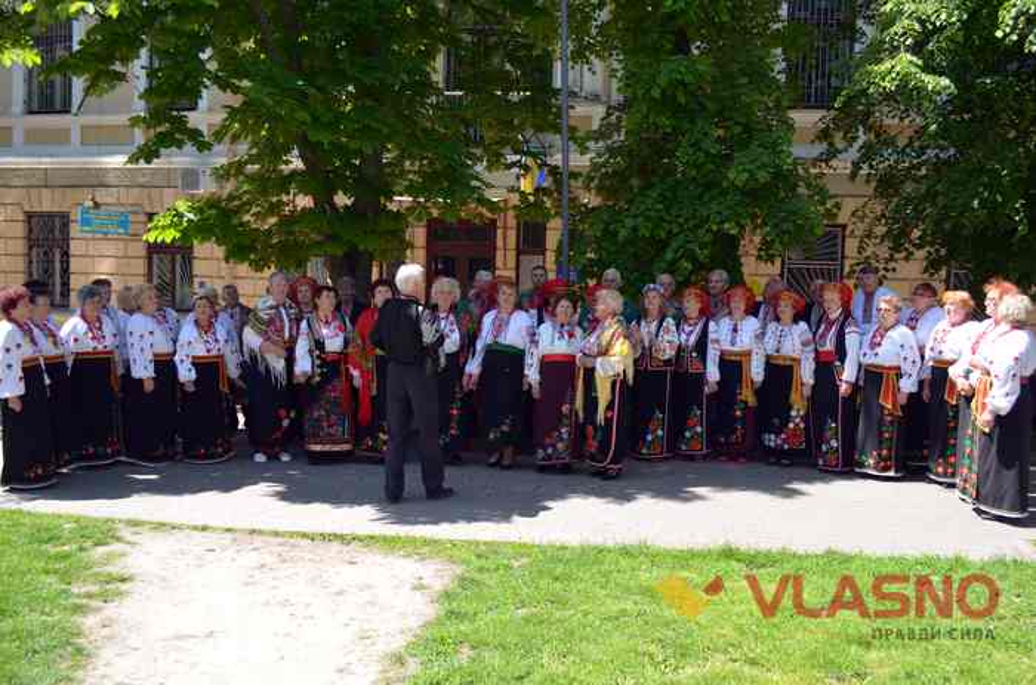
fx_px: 861
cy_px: 342
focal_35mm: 30
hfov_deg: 62.1
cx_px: 518
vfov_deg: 43.4
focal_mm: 20
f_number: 5
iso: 100
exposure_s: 1/200
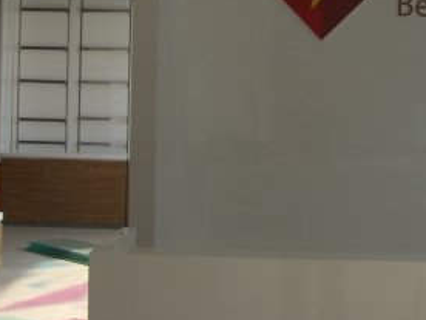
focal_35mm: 88
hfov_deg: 21.9
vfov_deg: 16.6
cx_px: 361
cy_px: 42
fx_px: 1083
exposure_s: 1/320
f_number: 2.8
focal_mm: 7.9
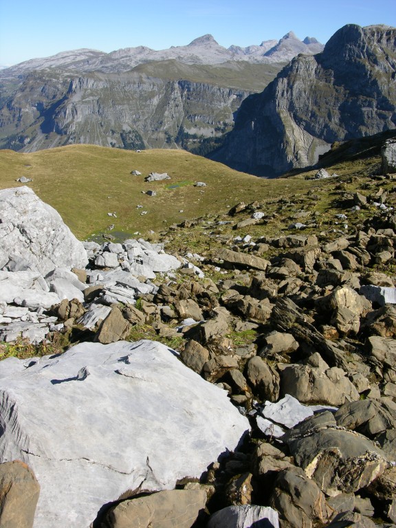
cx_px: 198
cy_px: 264
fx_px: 534
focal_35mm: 35
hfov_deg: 40.7
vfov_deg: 52.6
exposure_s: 1/203
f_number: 6.3
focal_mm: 8.9
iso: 50
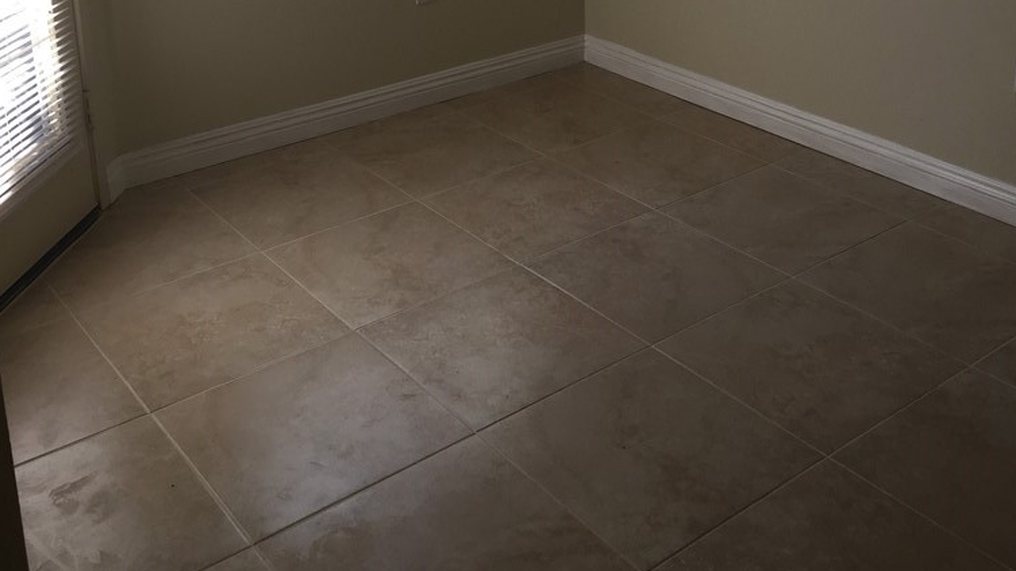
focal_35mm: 43
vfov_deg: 26.2
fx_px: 1158
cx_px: 512
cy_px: -4
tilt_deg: -14.8
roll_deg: +1.4
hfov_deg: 47.4
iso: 32
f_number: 2.2
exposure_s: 1/217
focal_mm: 4.15
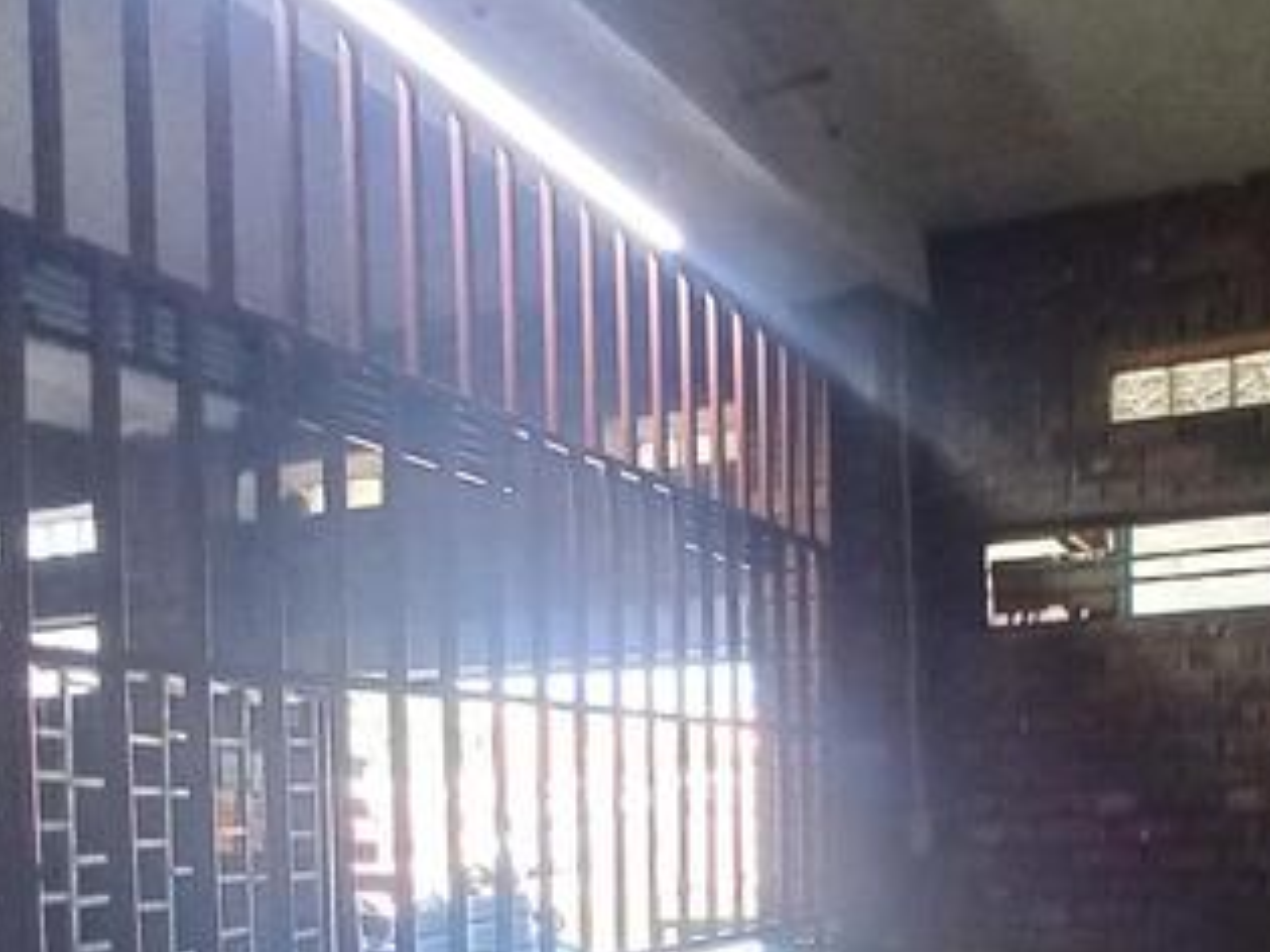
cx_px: 943
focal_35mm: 33
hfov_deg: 53.0
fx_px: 1210
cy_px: 879
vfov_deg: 39.4
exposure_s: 1/25
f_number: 2.2
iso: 160
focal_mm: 1.42
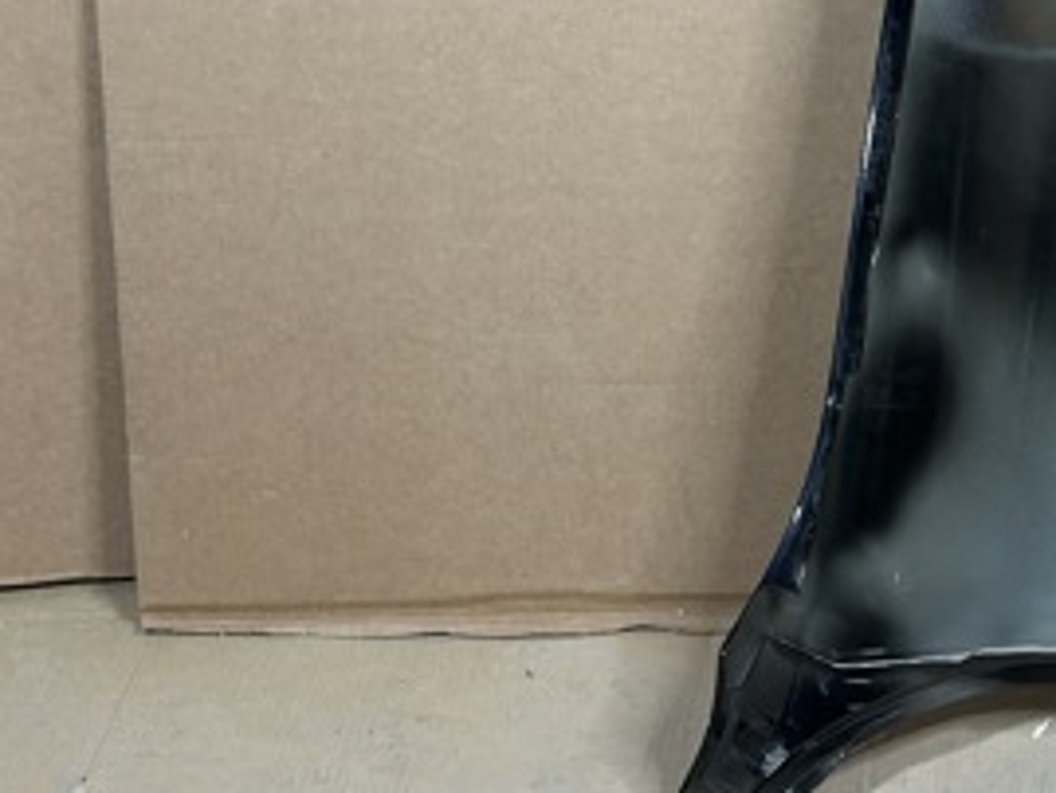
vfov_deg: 12.8
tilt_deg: -21.1
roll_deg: +2.3
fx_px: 3479
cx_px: 1182
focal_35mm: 114
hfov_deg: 16.7
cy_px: -57
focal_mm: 6.86
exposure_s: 1/50
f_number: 1.78
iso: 200
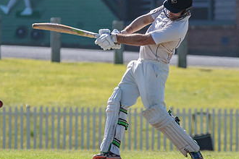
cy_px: 84
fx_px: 7296
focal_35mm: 1099
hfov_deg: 1.9
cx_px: 171
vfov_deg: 1.3
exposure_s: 1/2500
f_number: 7.1
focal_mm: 360
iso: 640
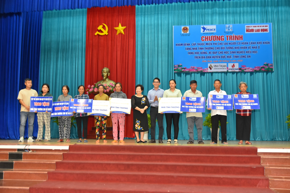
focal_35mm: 36
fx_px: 290
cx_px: 145
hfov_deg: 53.1
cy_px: 96
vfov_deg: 36.9
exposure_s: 1/250
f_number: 2.8
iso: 1800
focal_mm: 24
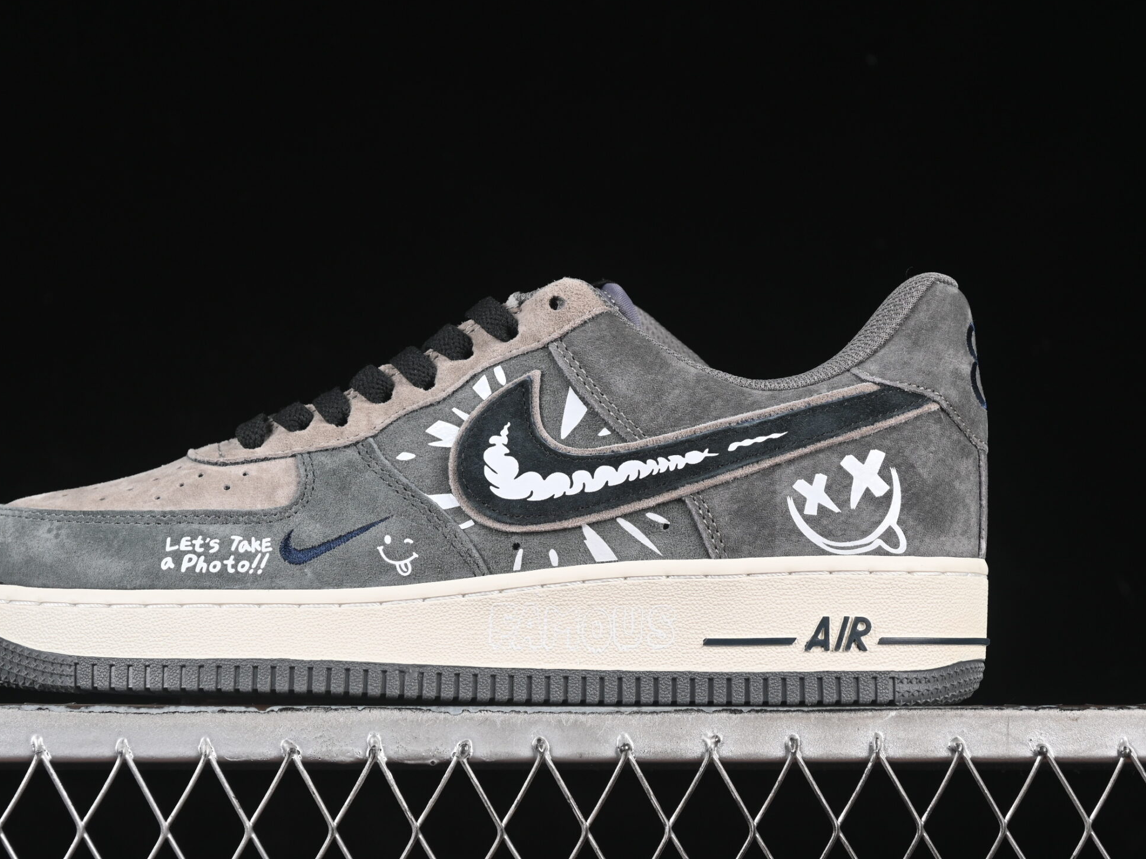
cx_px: 473
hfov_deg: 20.6
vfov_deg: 15.6
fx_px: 3145
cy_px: 391
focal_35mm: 95
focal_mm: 50
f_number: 6.3
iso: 160
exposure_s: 1/60
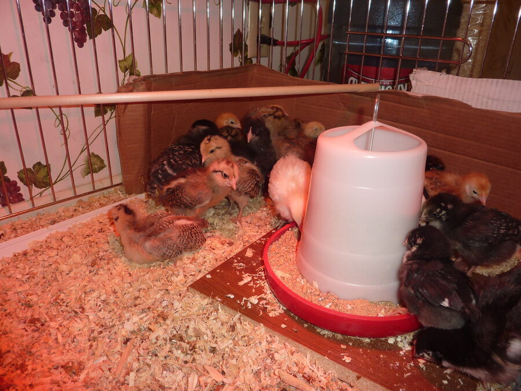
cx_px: 260
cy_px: 196
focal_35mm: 25
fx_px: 376
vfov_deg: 54.9
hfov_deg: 69.4
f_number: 3.3
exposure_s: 1/30
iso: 100
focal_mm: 4.1
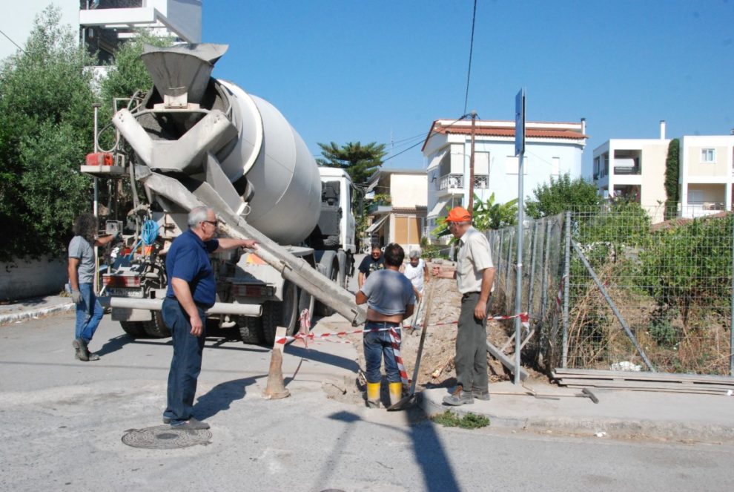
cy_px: 246
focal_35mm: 30
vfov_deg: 43.7
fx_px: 612
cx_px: 367
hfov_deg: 61.9
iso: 1250
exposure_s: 1/800
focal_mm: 20
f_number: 16
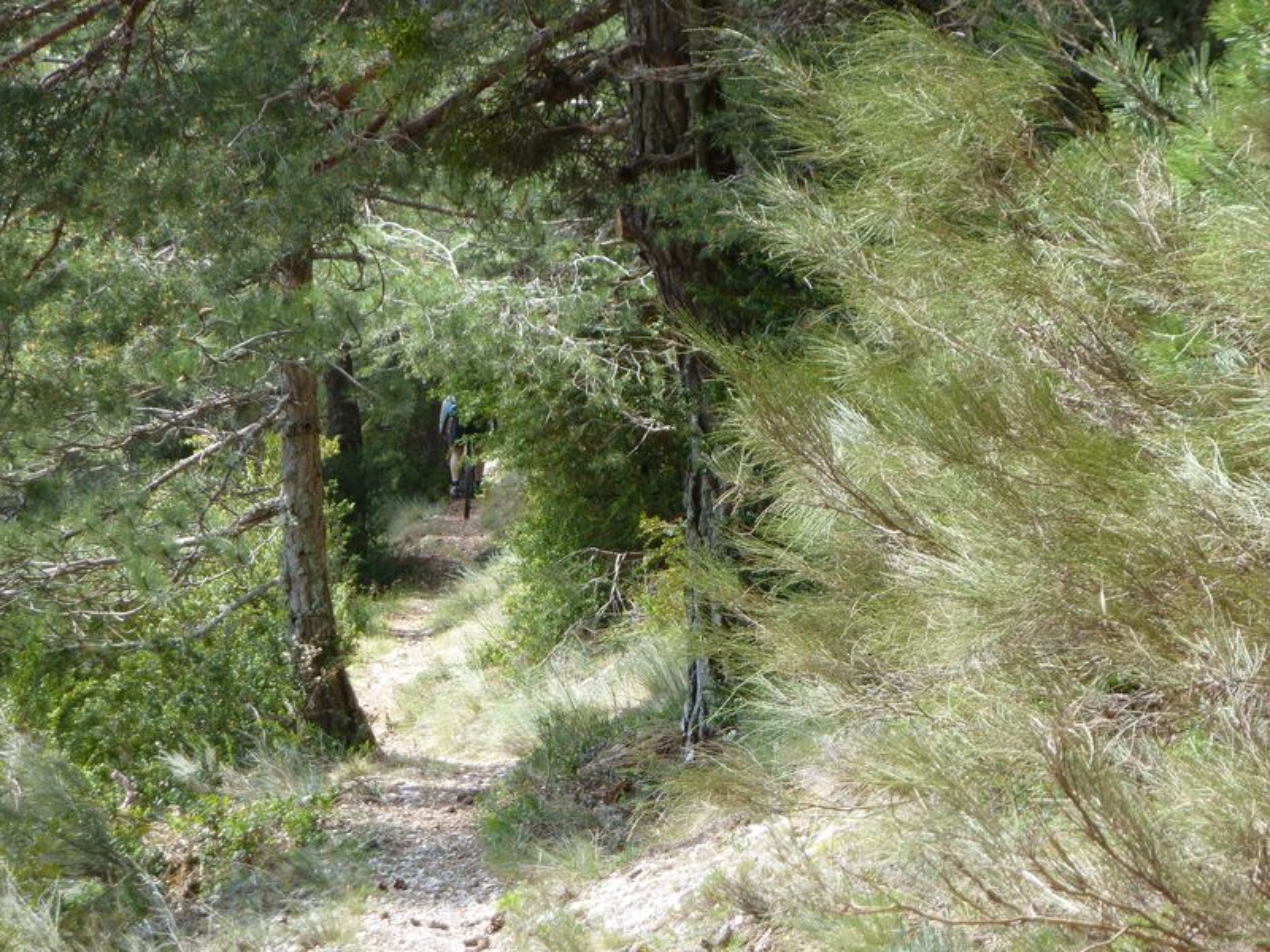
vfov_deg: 8.2
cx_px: 635
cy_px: 476
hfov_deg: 10.9
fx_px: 6677
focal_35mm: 182
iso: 80
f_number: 4.5
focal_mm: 29.9
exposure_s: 1/80
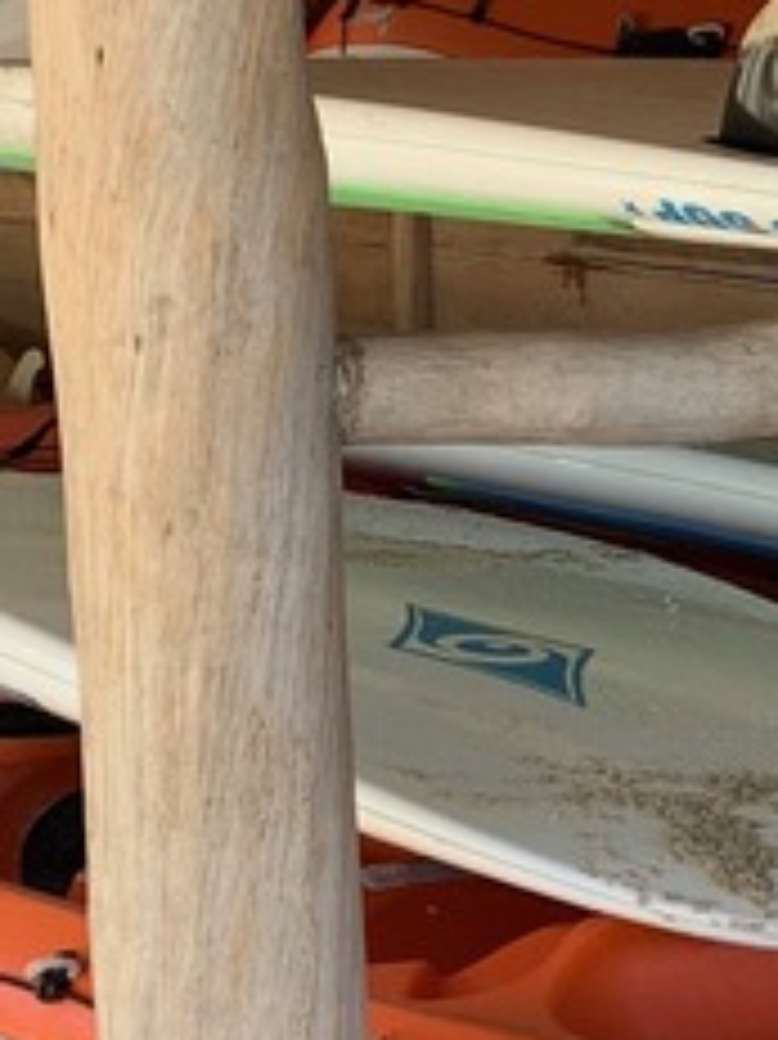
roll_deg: +2.2
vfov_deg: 13.2
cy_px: 403
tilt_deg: -3.9
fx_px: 4499
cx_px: 841
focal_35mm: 150
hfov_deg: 9.8
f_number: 1.8
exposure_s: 1/165
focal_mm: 4.25
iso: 25
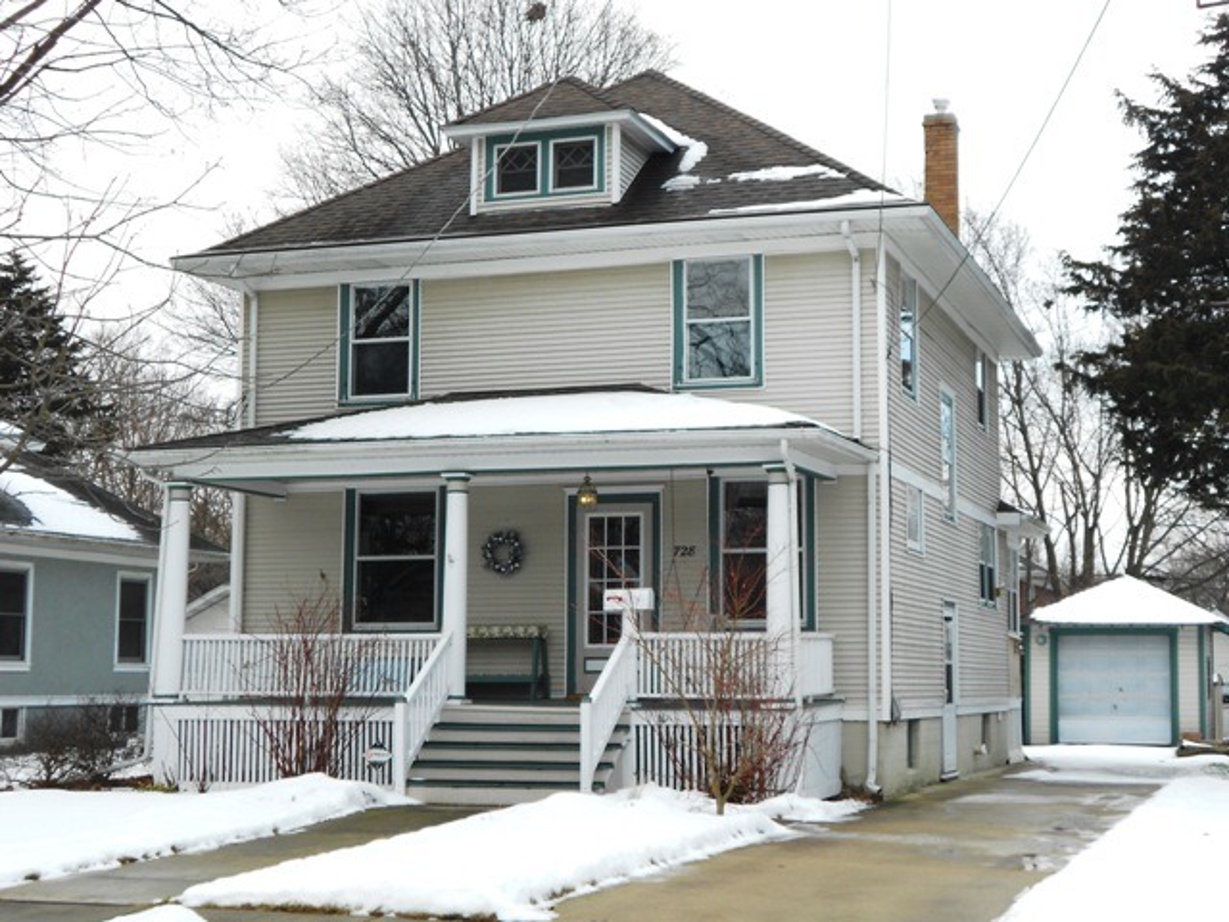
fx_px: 1988
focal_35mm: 56
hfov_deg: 34.3
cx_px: 614
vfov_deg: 26.1
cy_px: 461
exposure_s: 1/160
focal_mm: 10
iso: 80
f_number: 4.9
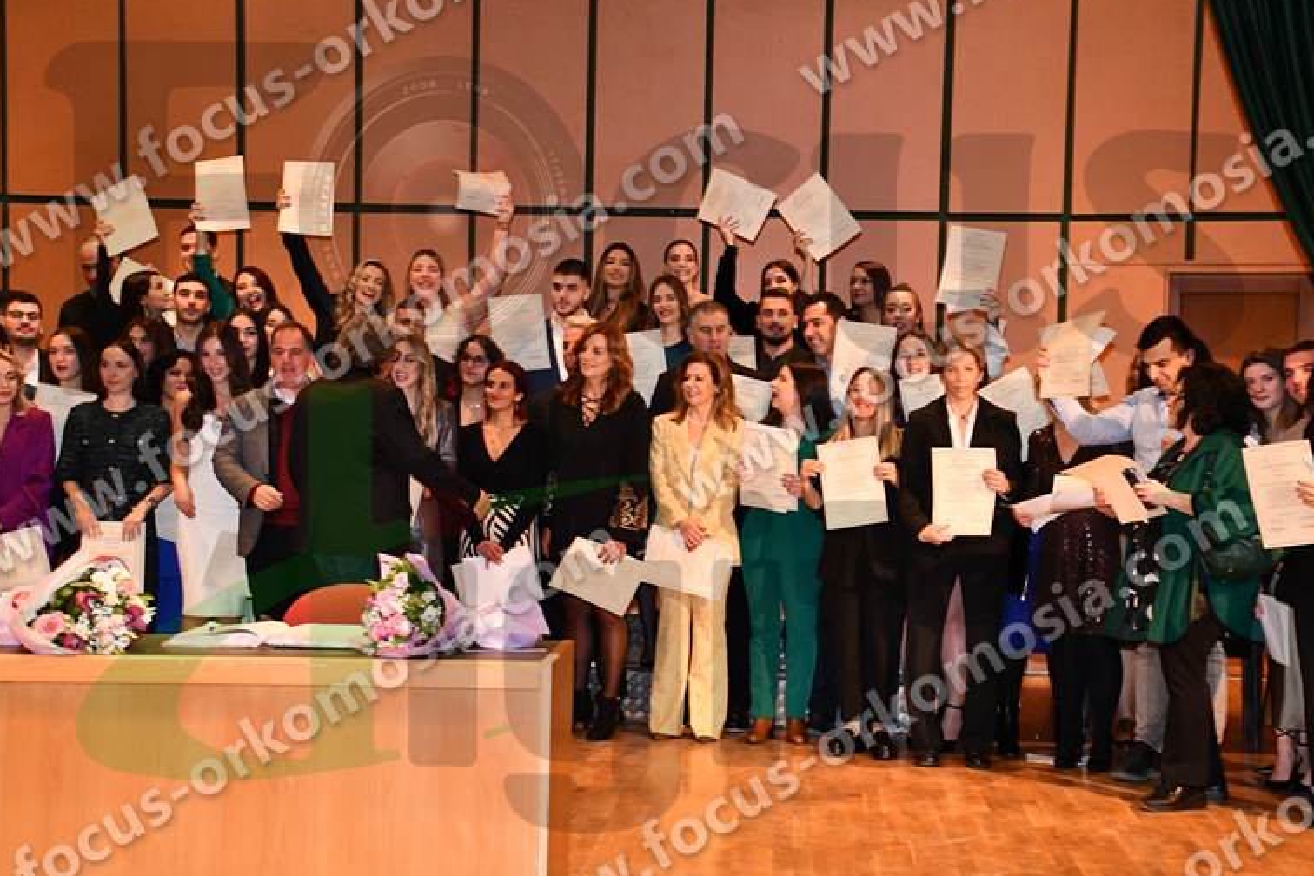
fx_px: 2336
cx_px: 660
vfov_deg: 21.2
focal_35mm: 64
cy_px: 433
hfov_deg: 31.4
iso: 4500
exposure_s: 1/60
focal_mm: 42
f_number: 5.6
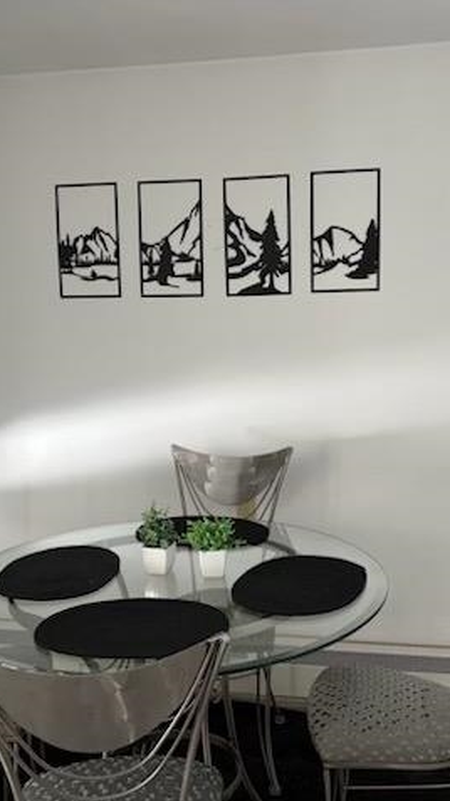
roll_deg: +1.6
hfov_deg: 31.2
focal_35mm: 38
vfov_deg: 52.8
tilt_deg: -7.7
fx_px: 807
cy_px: 400
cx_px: 235
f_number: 1.6
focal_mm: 5.96
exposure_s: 1/81
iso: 125
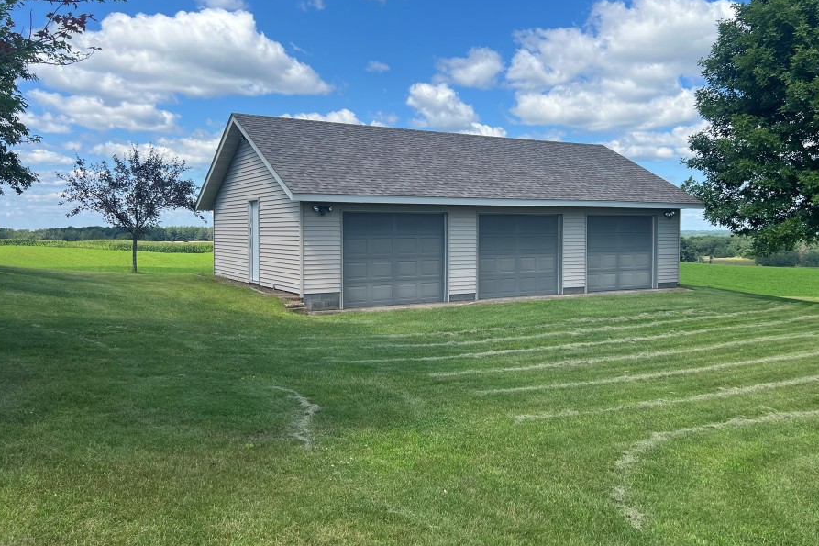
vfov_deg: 42.3
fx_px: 705
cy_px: 253
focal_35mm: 31
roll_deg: +0.5
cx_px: 461
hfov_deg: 60.1
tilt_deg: -1.9
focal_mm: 5.7
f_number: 1.5
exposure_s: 1/3356
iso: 50
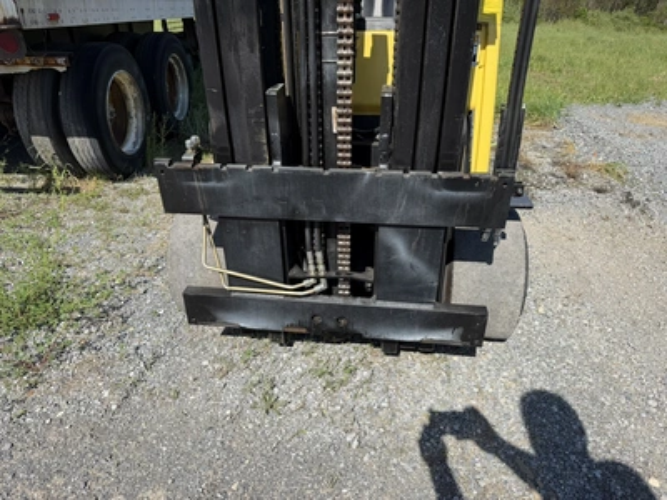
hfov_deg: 71.6
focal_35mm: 24
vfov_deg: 56.8
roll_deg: +0.0
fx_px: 462
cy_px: 250
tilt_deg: -28.7
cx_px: 334
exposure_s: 1/3953
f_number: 1.78
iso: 80
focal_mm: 6.76
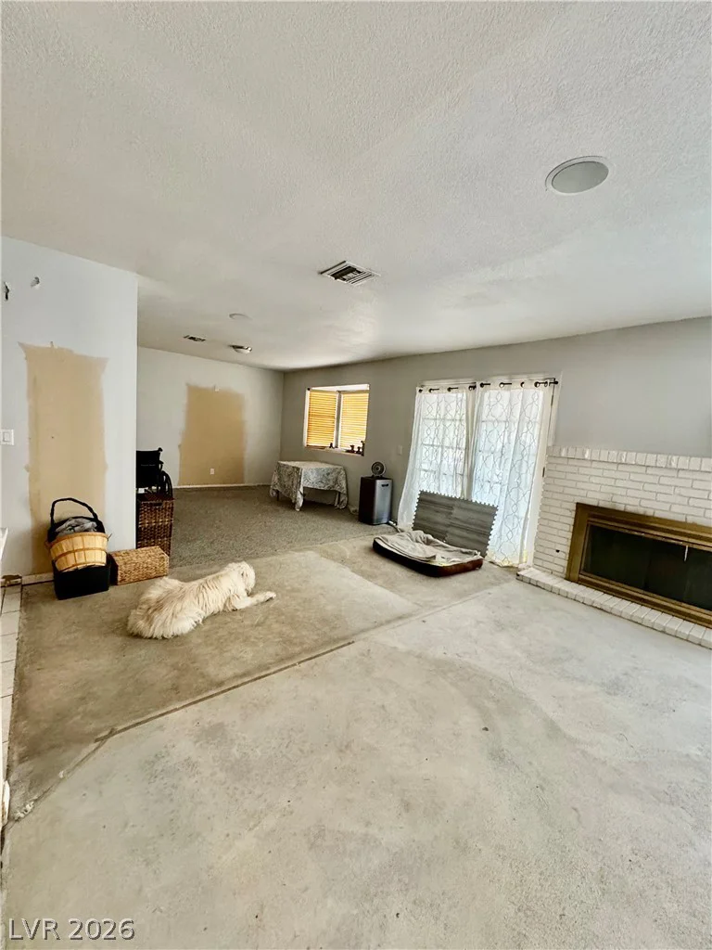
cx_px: 356
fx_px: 384
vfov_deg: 102.1
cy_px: 475
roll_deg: -4.2
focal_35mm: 14
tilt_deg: -6.4
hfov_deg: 85.7
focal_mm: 2.22
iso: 400
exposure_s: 1/60
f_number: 2.2
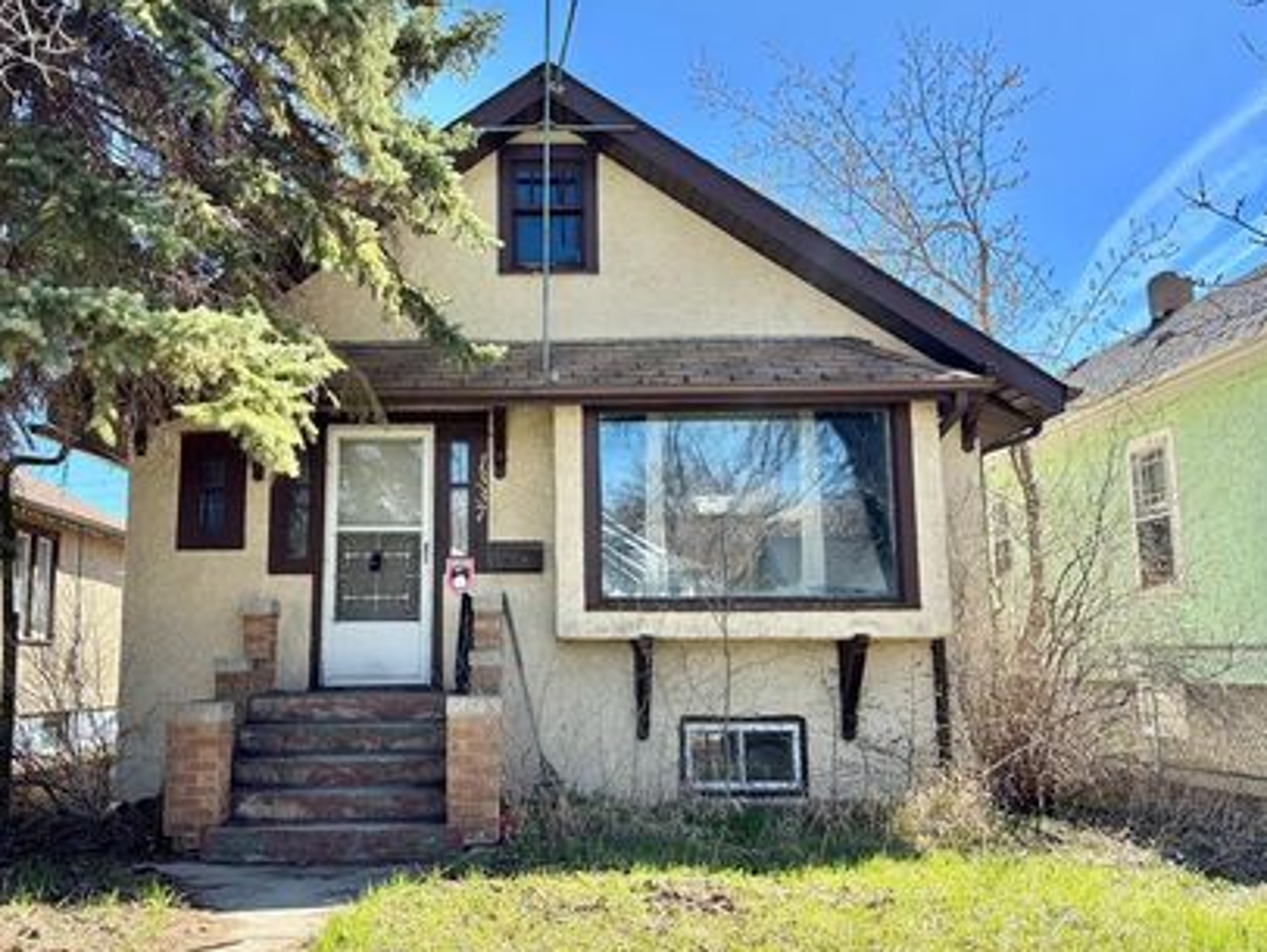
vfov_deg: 44.2
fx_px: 1172
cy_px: 473
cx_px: 512
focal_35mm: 32
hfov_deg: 56.4
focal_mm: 5.96
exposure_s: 1/1047
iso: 50
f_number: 1.6
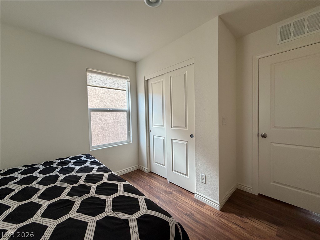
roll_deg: +1.0
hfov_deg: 102.1
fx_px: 129
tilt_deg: -1.8
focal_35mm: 14
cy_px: 120
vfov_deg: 85.7
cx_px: 160
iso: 160
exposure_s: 1/60
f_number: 2.2
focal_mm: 2.22
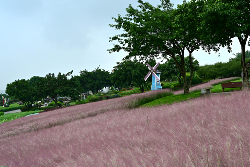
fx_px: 305
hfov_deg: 44.1
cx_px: 157
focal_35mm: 44
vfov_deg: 30.4
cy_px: 104
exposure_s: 1/100
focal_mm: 28
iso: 100
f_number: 8
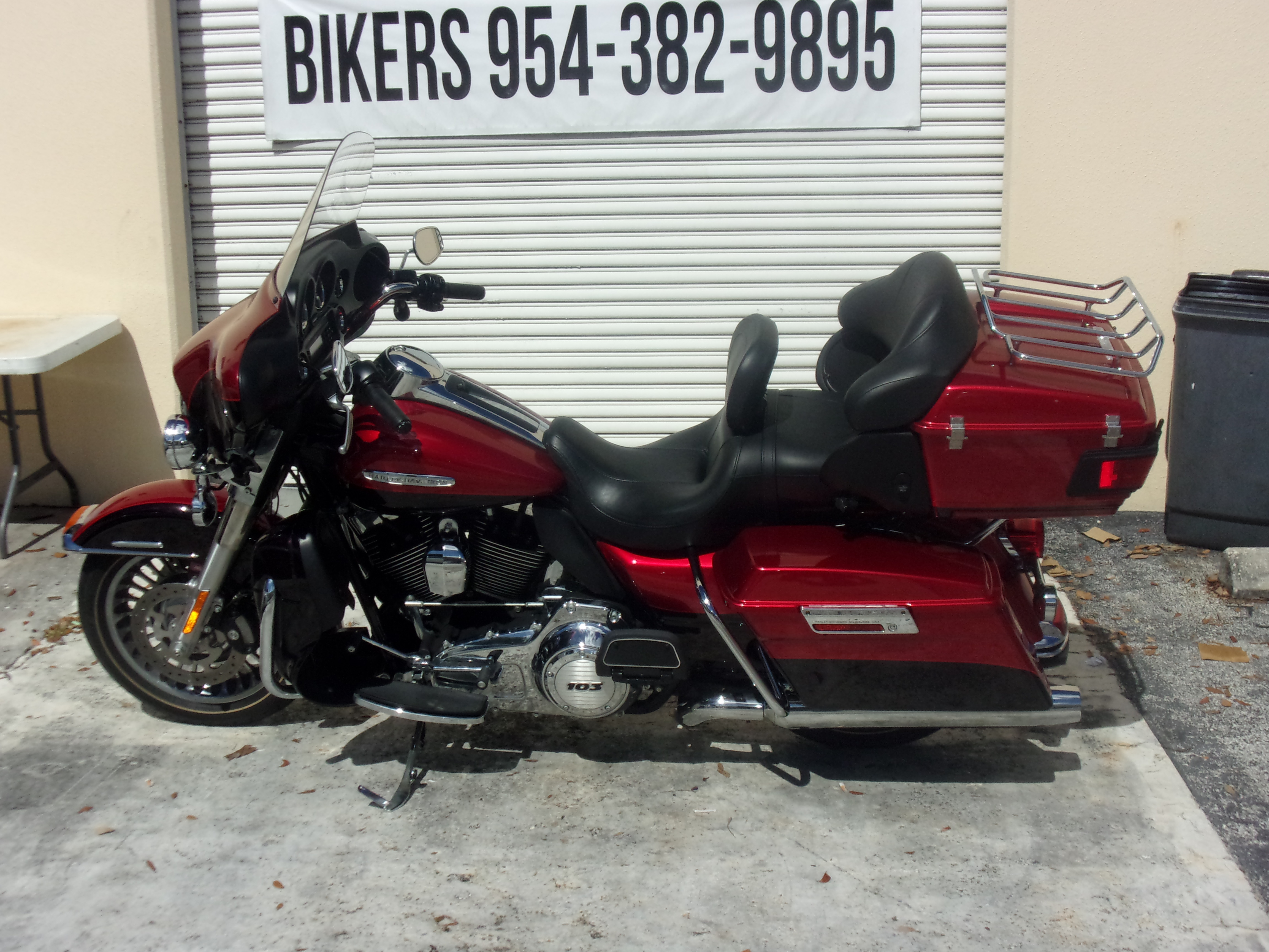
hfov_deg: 43.9
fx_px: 1576
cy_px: 476
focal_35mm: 43
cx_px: 634
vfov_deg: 33.6
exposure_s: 1/550
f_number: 12.5
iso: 200
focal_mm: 7.8
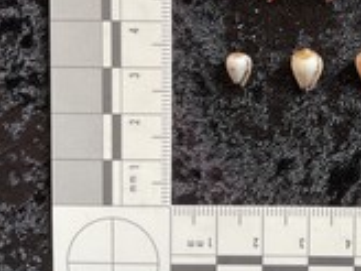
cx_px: 348
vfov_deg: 23.4
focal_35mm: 62
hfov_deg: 29.4
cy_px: 65
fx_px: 647
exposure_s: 1/50
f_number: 1.8
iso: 50
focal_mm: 3
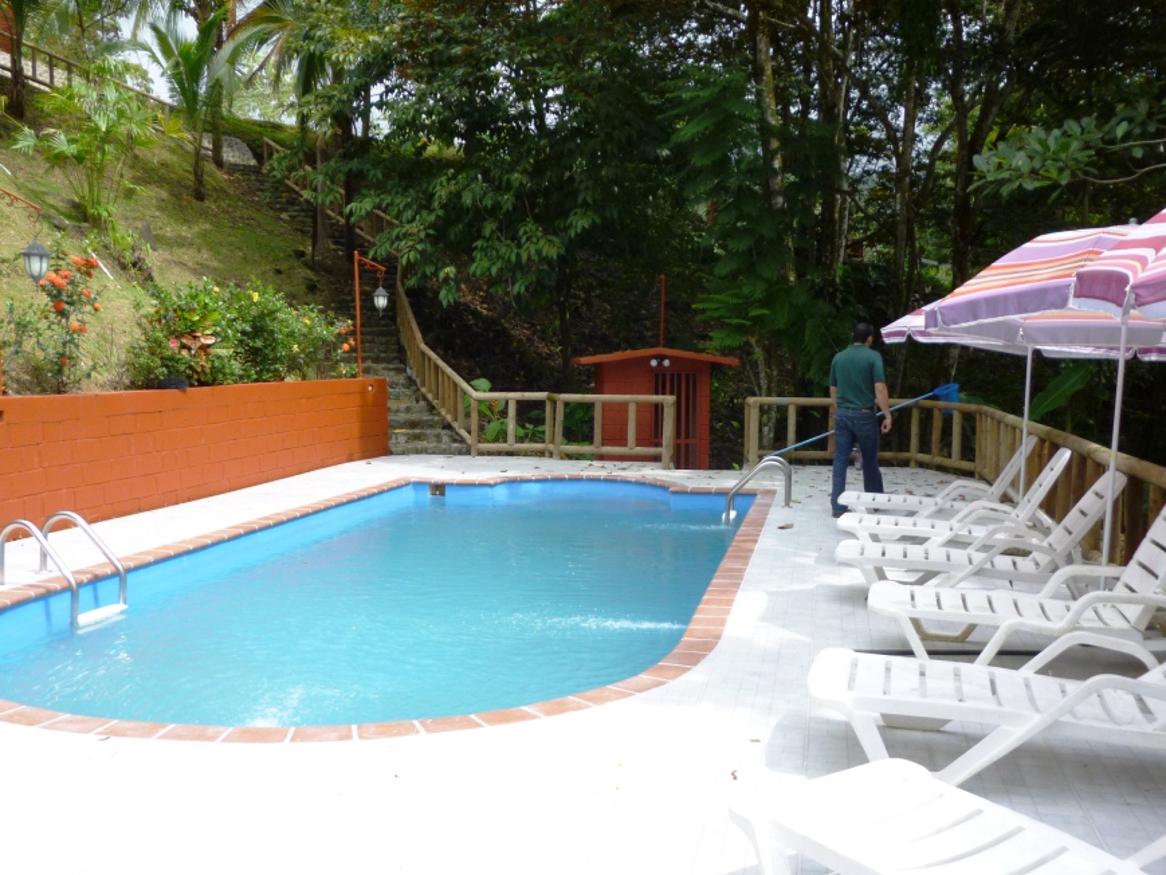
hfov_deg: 55.3
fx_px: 1112
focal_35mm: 33
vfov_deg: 43.0
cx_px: 566
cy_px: 448
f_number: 3.1
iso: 100
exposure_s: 1/640
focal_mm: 5
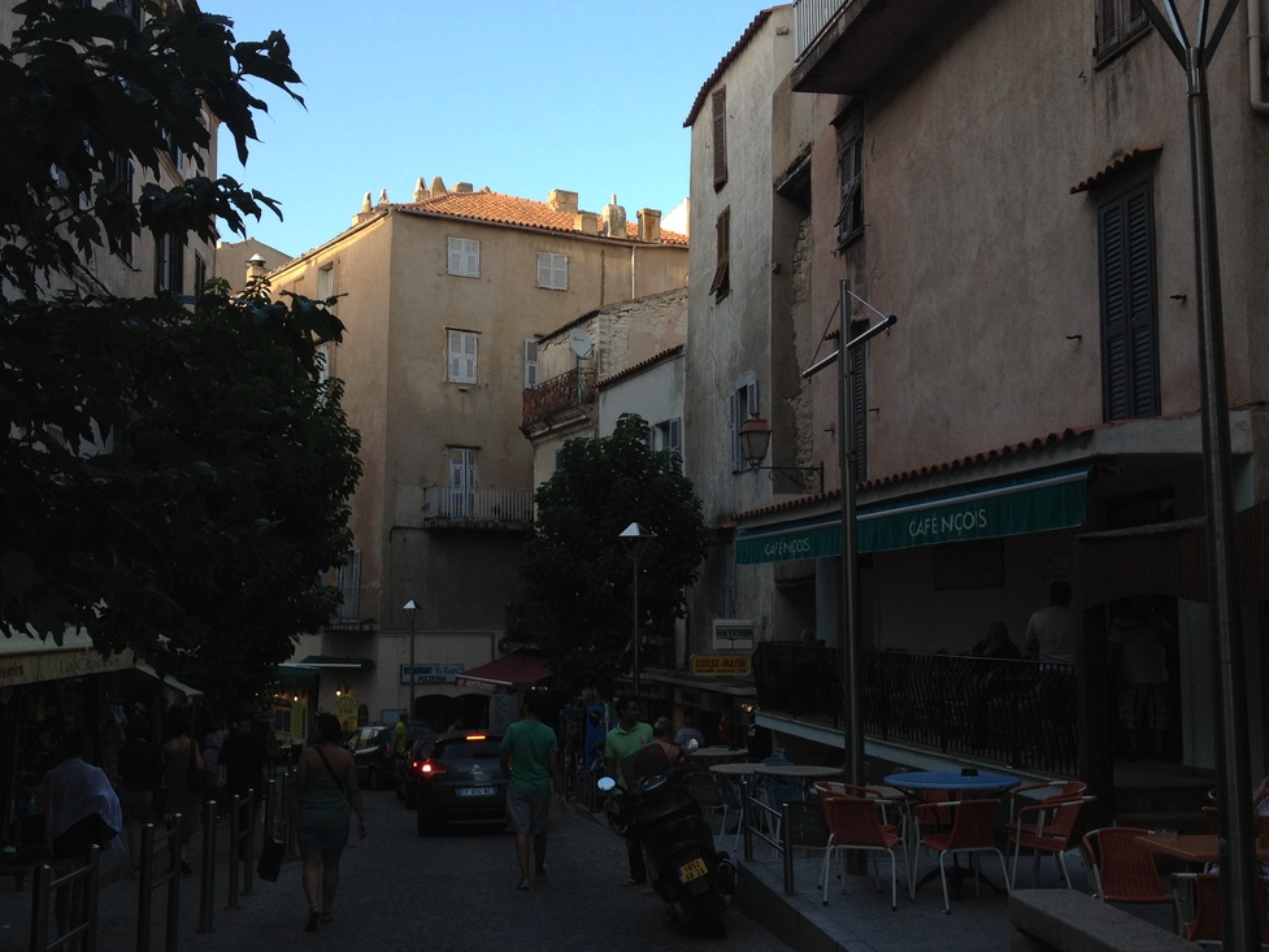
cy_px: 510
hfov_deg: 43.7
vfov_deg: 33.6
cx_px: 536
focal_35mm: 43
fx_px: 1577
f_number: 2.4
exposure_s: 1/310
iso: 64
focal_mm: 4.28
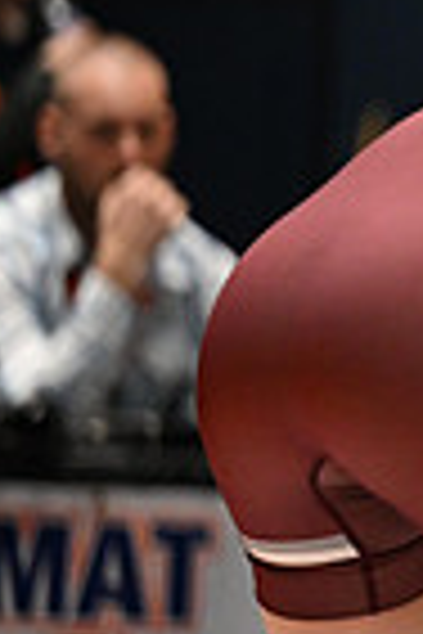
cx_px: 1197
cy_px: 214
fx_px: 10539
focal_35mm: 598
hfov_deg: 2.3
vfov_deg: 3.4
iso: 2800
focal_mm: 145
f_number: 2.8
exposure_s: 1/767
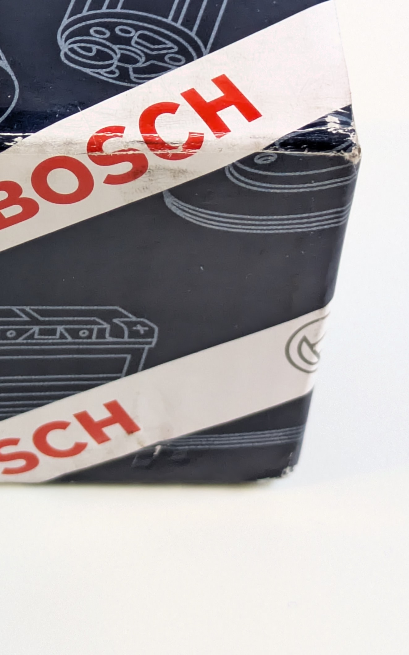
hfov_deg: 10.8
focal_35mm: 118
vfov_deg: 17.6
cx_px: -131
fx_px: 2104
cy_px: 172
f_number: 1.89
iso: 598
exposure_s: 1/100
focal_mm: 5.43
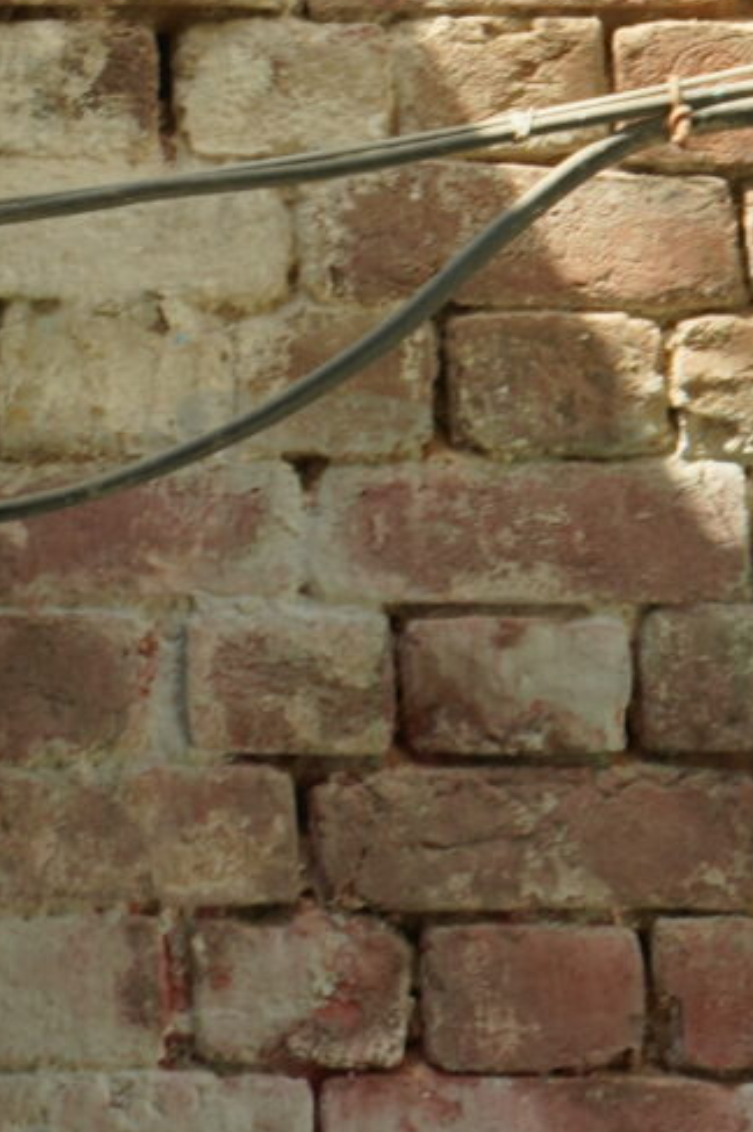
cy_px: -665
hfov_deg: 6.1
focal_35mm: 221
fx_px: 6943
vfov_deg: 9.0
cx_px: -740
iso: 125
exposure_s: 1/200
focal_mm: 42
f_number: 5
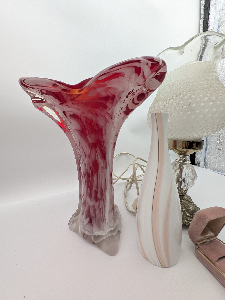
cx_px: 112
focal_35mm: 13
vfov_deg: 106.2
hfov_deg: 89.9
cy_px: 150
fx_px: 113
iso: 45
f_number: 2.2
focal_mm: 1.54
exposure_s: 1/90
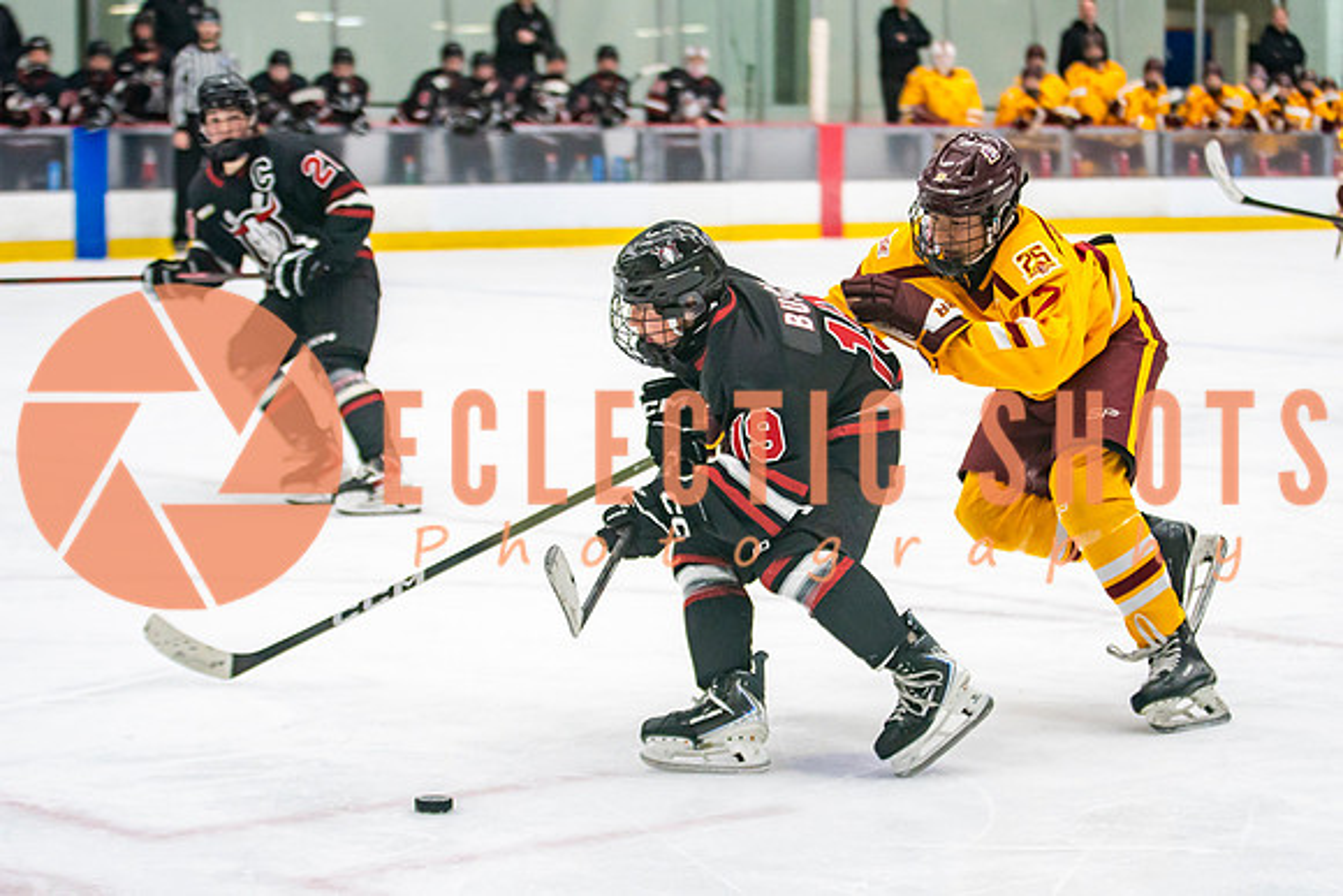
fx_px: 3804
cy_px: 455
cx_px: 781
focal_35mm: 102
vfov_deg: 13.4
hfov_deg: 20.0
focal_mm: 70
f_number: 2.8
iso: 1250
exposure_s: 1/640
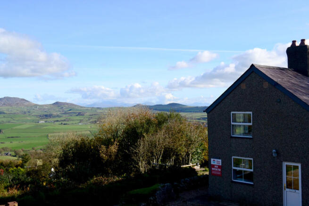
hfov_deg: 46.4
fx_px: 361
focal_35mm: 42
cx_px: 154
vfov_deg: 31.9
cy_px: 103
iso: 800
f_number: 6.3
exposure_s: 1/2000
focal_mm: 28
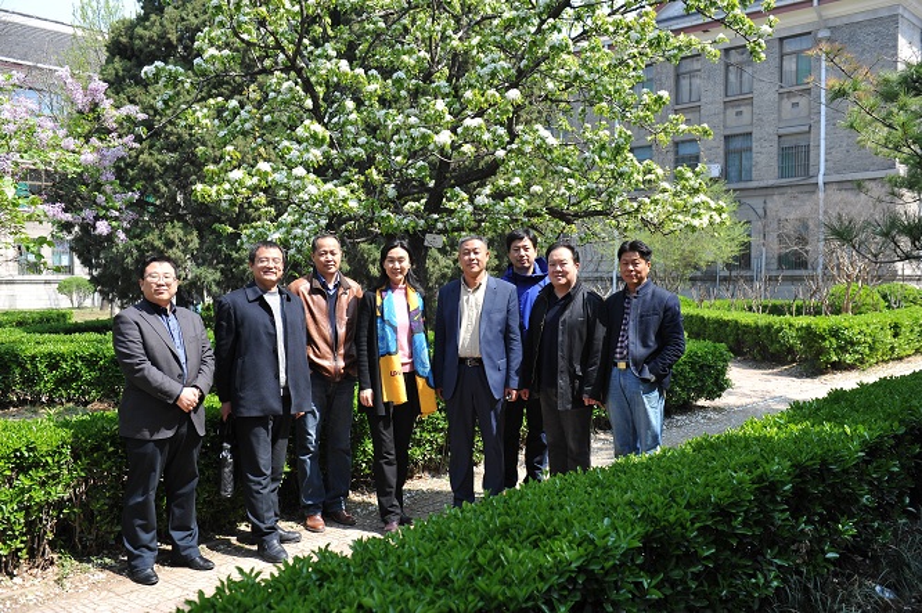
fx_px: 870
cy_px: 306
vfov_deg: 38.8
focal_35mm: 34
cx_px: 461
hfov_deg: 55.8
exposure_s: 1/400
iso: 200
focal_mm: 34
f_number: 4.5
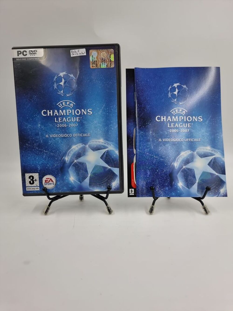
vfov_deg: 71.6
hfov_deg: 56.8
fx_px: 215
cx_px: 116
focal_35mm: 24
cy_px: 156
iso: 50
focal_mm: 6.7
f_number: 1.8
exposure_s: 1/141
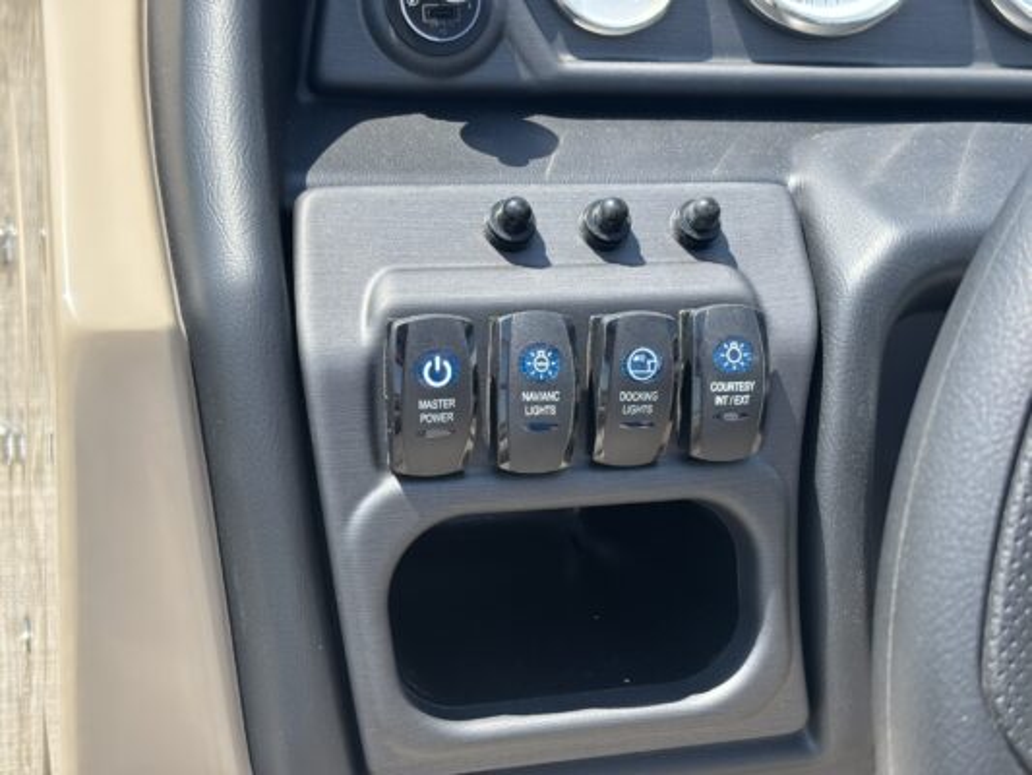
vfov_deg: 28.0
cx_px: 516
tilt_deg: -34.3
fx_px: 1551
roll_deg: -10.6
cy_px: 388
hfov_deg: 36.8
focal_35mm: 52
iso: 32
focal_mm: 5.96
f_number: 1.6
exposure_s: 1/837
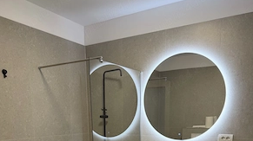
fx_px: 241
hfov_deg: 55.3
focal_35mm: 36
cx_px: 129
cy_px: 160
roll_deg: -0.4
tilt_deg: -9.1
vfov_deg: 29.2
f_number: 1.78
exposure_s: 1/50
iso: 125
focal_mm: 6.76
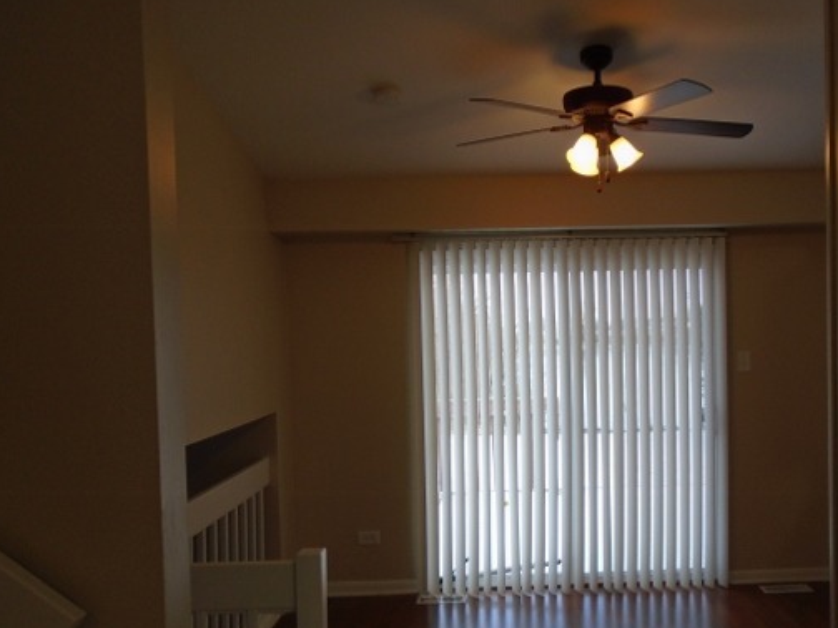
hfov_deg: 54.7
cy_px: 357
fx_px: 799
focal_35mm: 33
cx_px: 525
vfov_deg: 42.8
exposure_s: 1/80
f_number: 3.2
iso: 100
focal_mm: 4.6
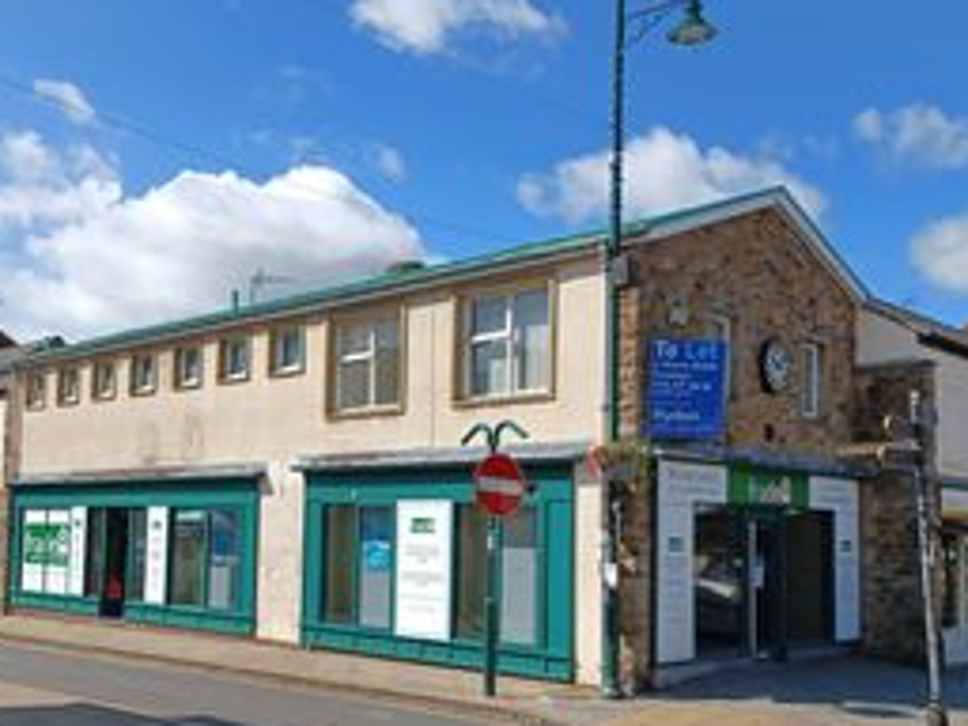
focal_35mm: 39
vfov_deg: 36.7
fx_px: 1091
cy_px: 439
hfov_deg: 47.8
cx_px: 427
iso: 32
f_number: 1.8
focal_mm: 4.6
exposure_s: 1/527
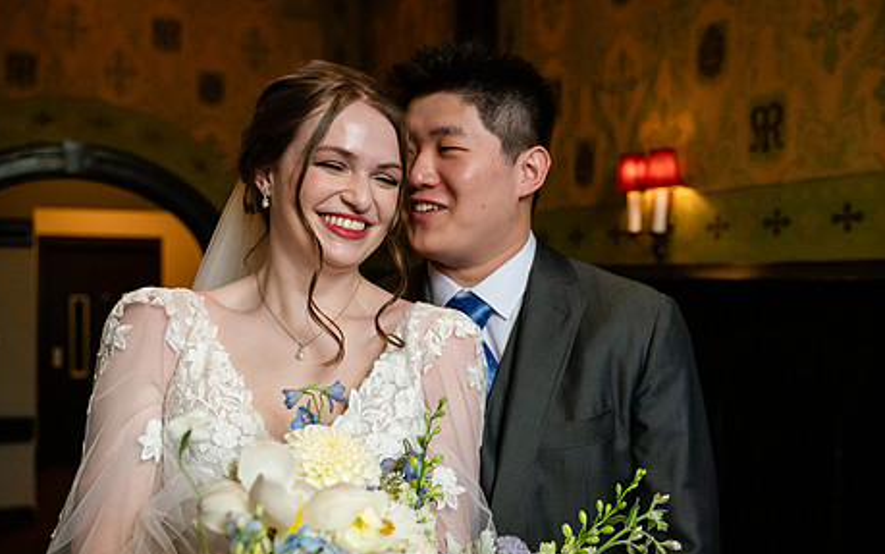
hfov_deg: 48.2
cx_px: 476
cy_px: 310
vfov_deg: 31.2
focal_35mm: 41
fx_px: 989
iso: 4000
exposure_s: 1/500
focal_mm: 31
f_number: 2.8
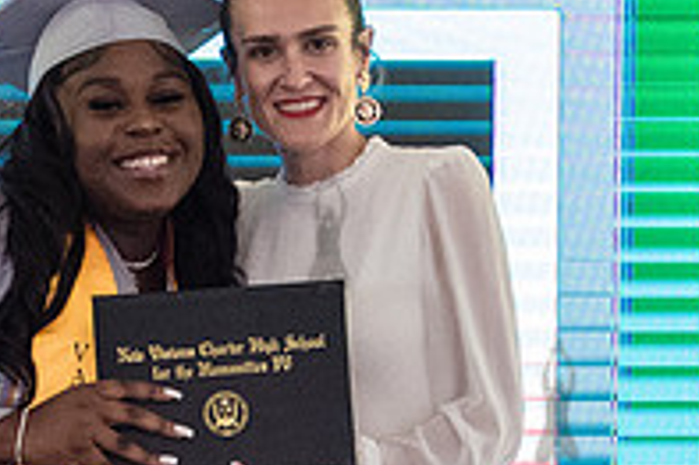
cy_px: 518
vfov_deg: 7.7
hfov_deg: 11.6
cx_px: 165
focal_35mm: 177
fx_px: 3434
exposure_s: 1/800
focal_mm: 35
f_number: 4
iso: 2500
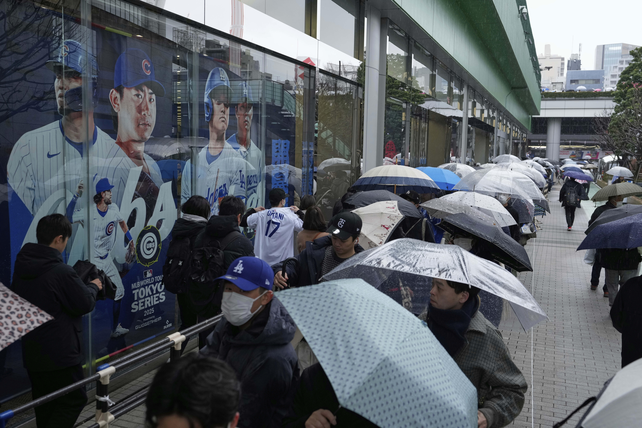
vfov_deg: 37.9
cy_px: 214
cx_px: 321
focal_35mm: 35
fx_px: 624
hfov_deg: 54.4
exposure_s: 1/250
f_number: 4.5
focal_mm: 35
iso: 800
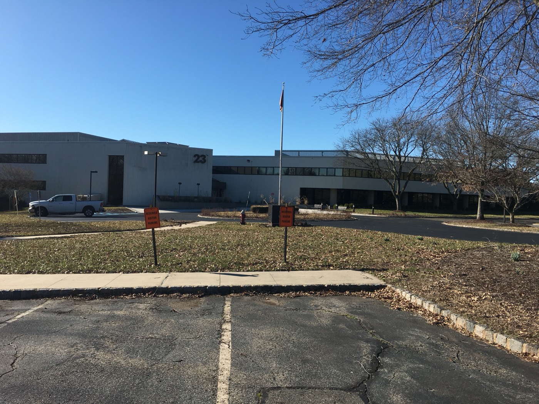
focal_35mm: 29
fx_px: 452
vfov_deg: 48.2
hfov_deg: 61.7
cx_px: 270
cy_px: 202
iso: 25
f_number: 2.2
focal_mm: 4.15
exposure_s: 1/1570
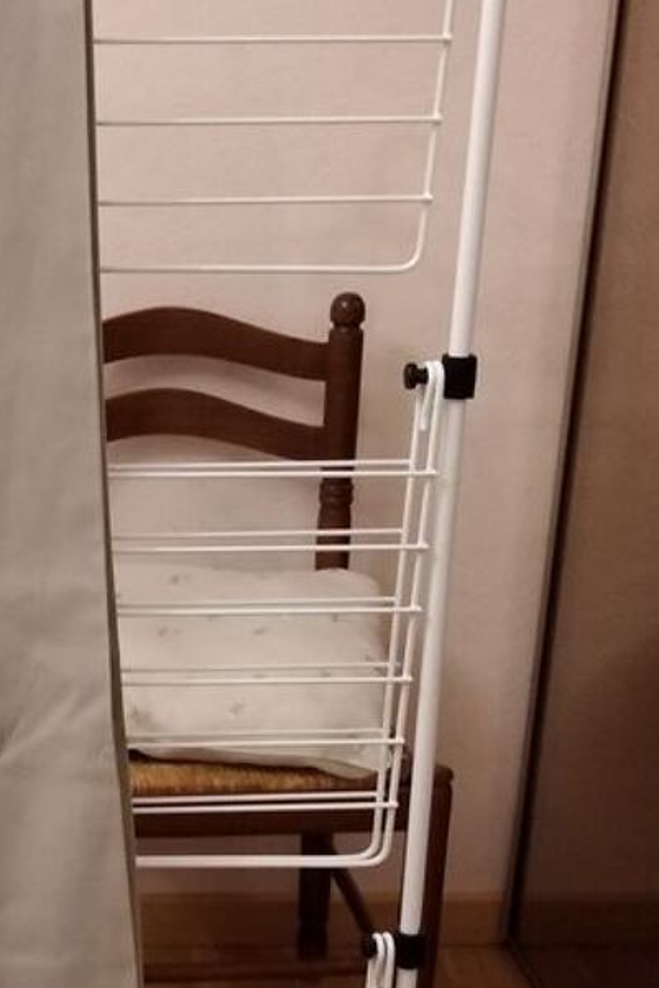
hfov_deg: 21.8
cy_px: 601
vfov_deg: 33.3
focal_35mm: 60
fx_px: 1646
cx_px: -5
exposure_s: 1/20
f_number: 1.8
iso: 1216
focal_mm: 3.6
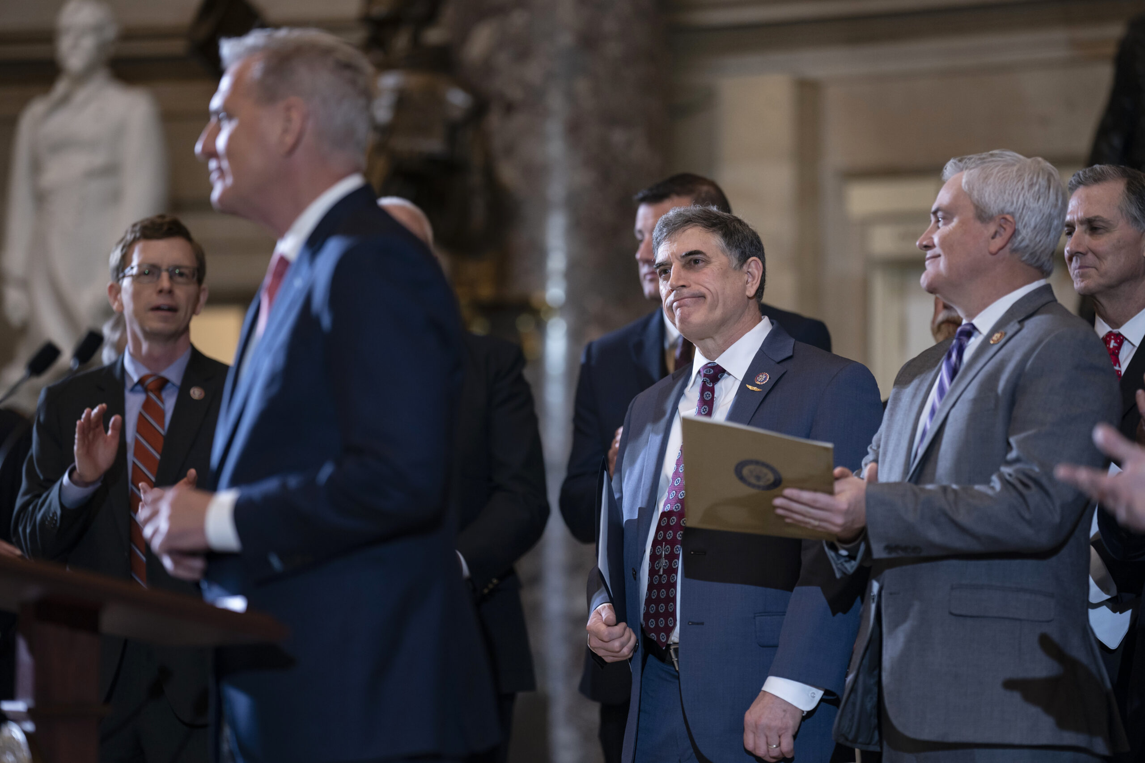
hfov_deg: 15.2
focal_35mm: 135
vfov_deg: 10.2
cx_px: 572
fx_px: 4294
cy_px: 382
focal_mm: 135
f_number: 1.8
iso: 1600
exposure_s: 1/400
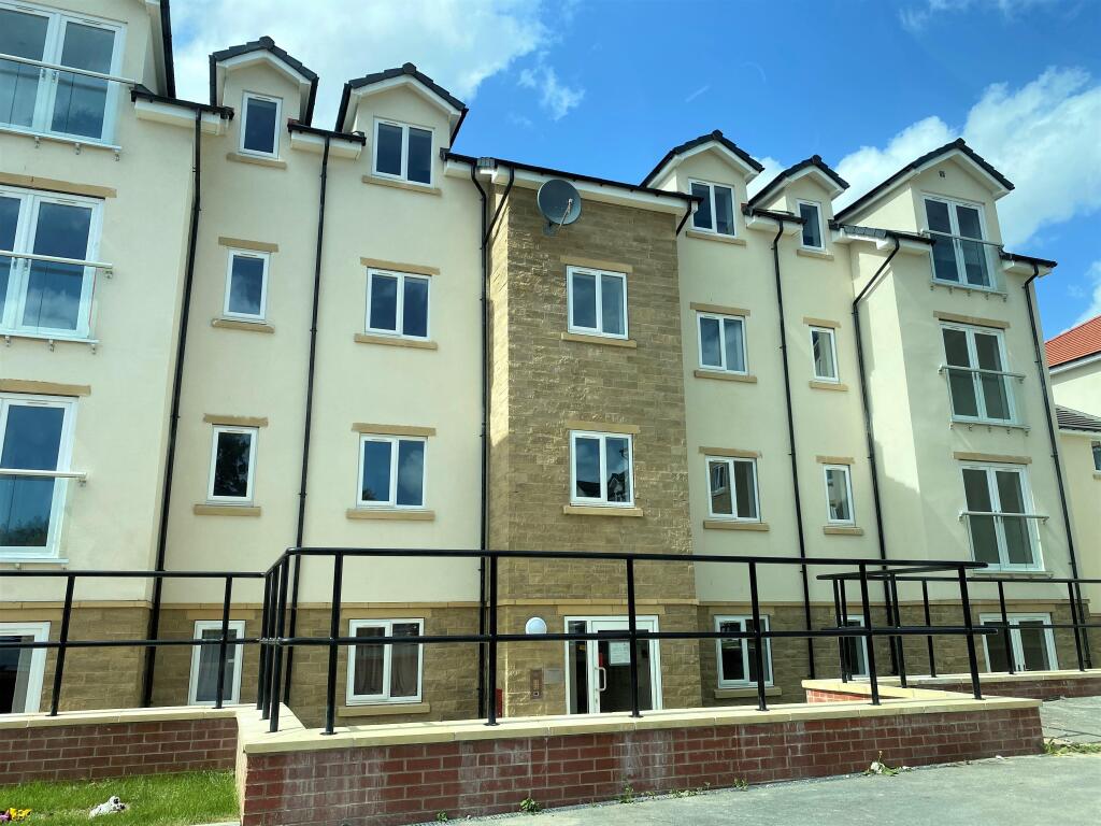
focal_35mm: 26
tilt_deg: +14.5
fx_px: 827
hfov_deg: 67.3
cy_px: 413
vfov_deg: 53.1
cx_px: 550
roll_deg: -0.4
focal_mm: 4.25
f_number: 1.8
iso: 32
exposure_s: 1/1927
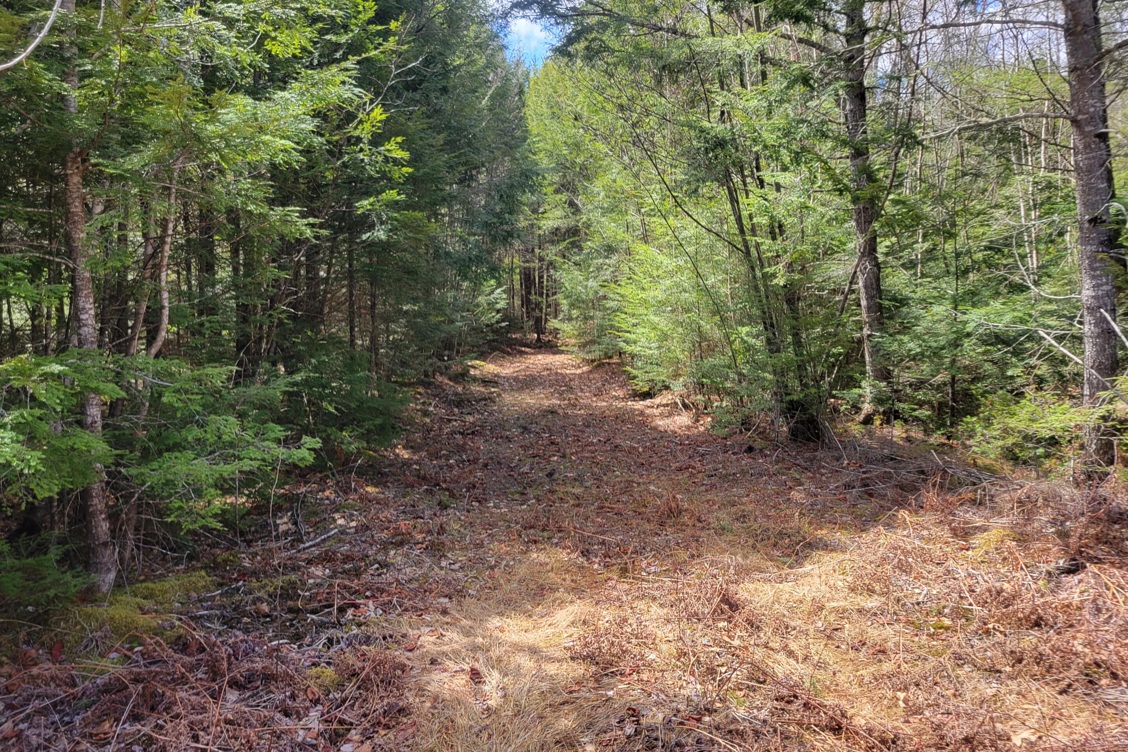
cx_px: 575
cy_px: 327
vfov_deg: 46.3
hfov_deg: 65.5
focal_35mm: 28
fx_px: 877
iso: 40
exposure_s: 1/380
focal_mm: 5.4
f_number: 1.8
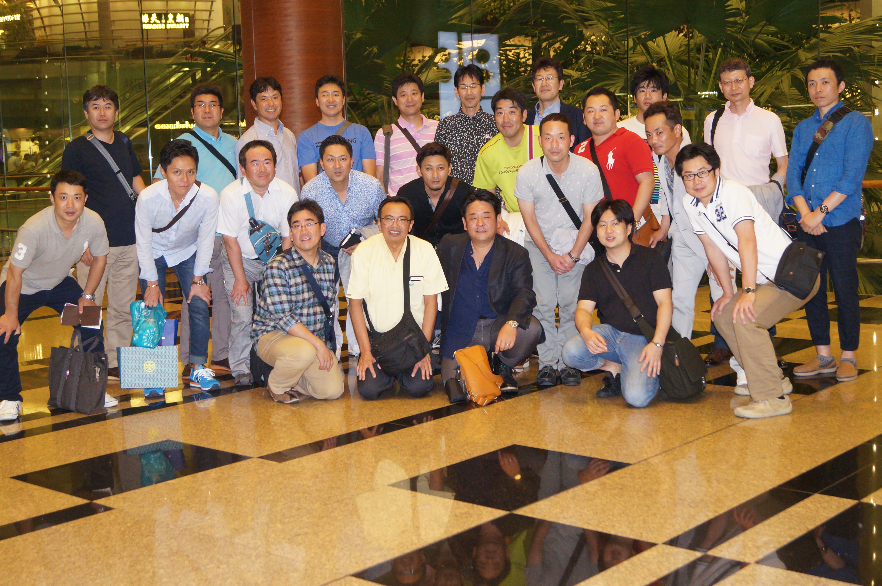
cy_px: 293
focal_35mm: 52
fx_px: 1285
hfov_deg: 37.9
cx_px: 441
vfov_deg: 25.7
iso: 1250
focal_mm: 35
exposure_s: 1/60
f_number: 4.5
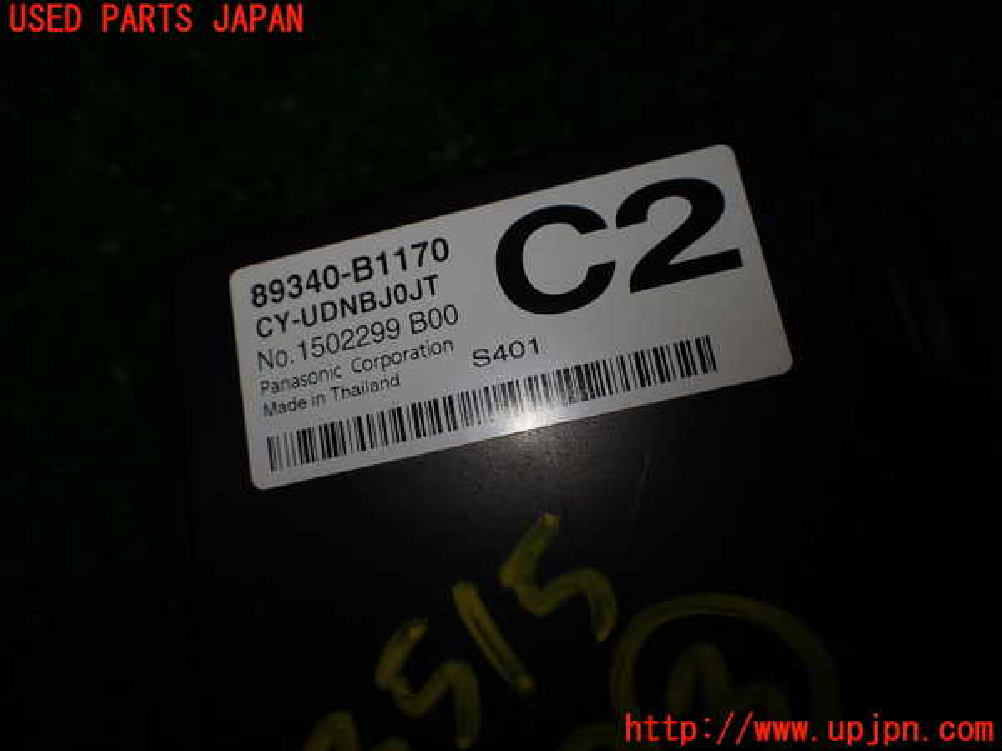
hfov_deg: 60.0
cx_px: 501
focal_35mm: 30
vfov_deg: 46.8
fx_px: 868
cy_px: 376
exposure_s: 1/320
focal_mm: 5.4
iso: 100
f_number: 3.2
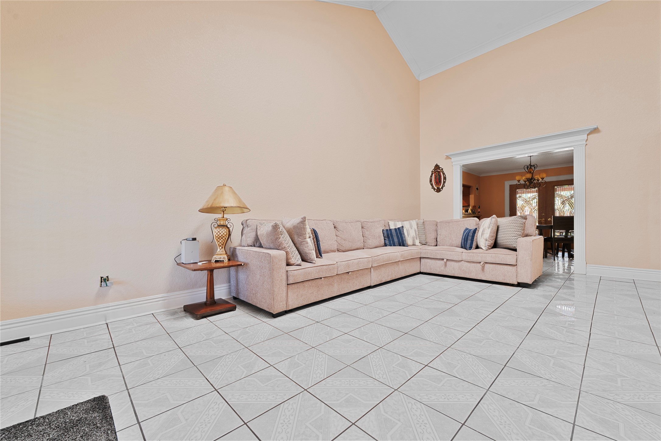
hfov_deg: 104.3
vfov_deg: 81.2
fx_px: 257
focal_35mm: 14
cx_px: 330
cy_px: 220
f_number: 9
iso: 125
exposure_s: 1.3
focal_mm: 14
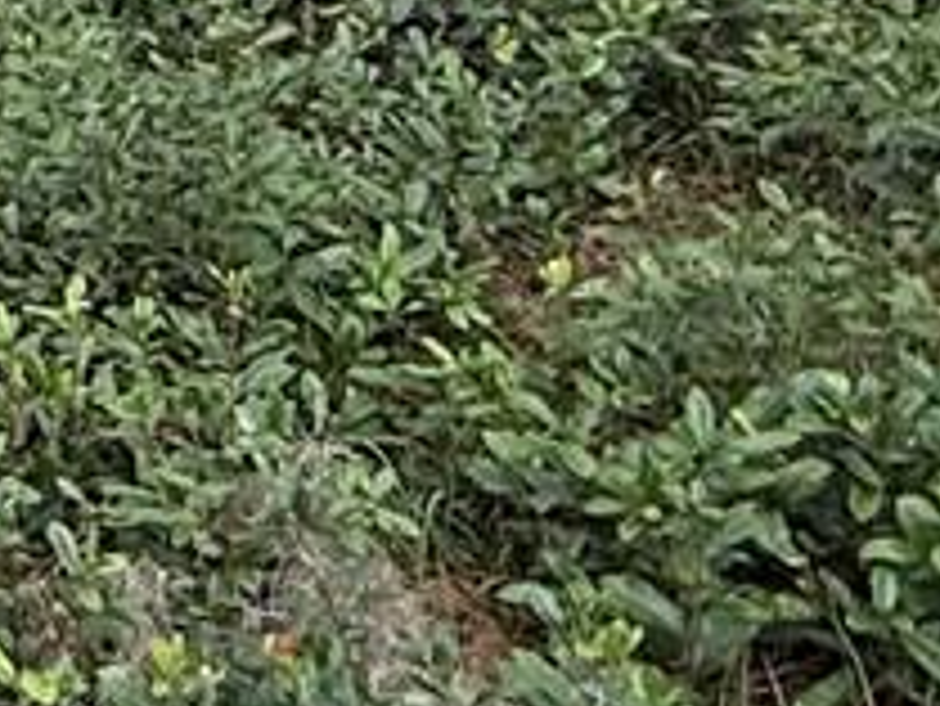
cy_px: -675
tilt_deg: -3.8
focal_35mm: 107
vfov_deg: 12.3
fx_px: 2907
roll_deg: +1.4
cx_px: -1286
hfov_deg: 13.6
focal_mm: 2.22
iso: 64
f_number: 2.2
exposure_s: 1/442
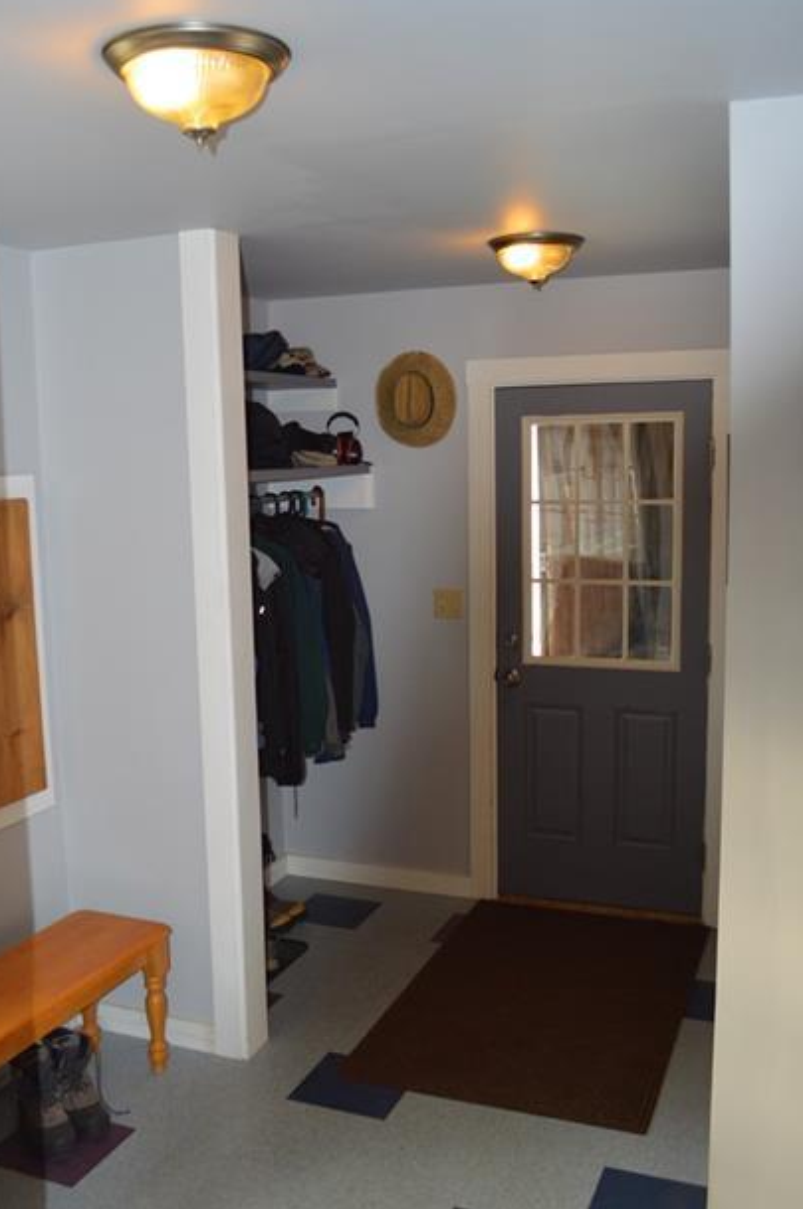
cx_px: 335
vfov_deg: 55.8
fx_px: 1141
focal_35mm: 34
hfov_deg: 38.7
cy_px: 640
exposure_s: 1/60
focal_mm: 18
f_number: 4
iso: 400
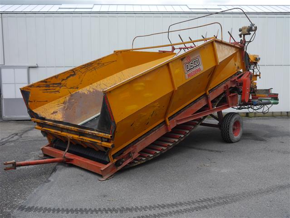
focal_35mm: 36
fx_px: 302
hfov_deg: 51.3
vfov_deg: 39.7
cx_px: 145
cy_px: 109
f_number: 4.5
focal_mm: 18
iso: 160
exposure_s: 1/125
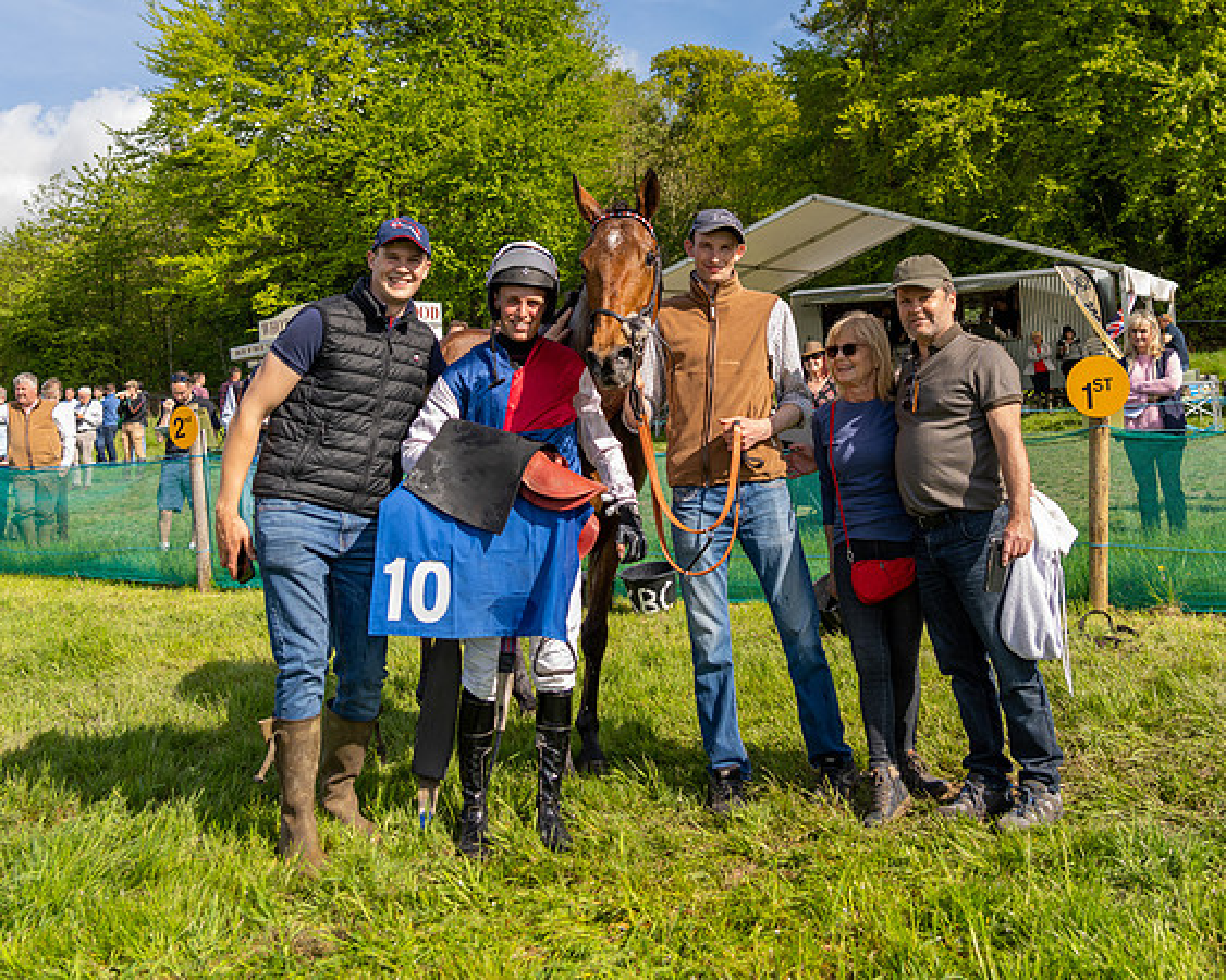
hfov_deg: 47.9
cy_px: 319
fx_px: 1377
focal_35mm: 38
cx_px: 678
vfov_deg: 38.7
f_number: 4
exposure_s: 1/400
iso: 50
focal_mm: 24
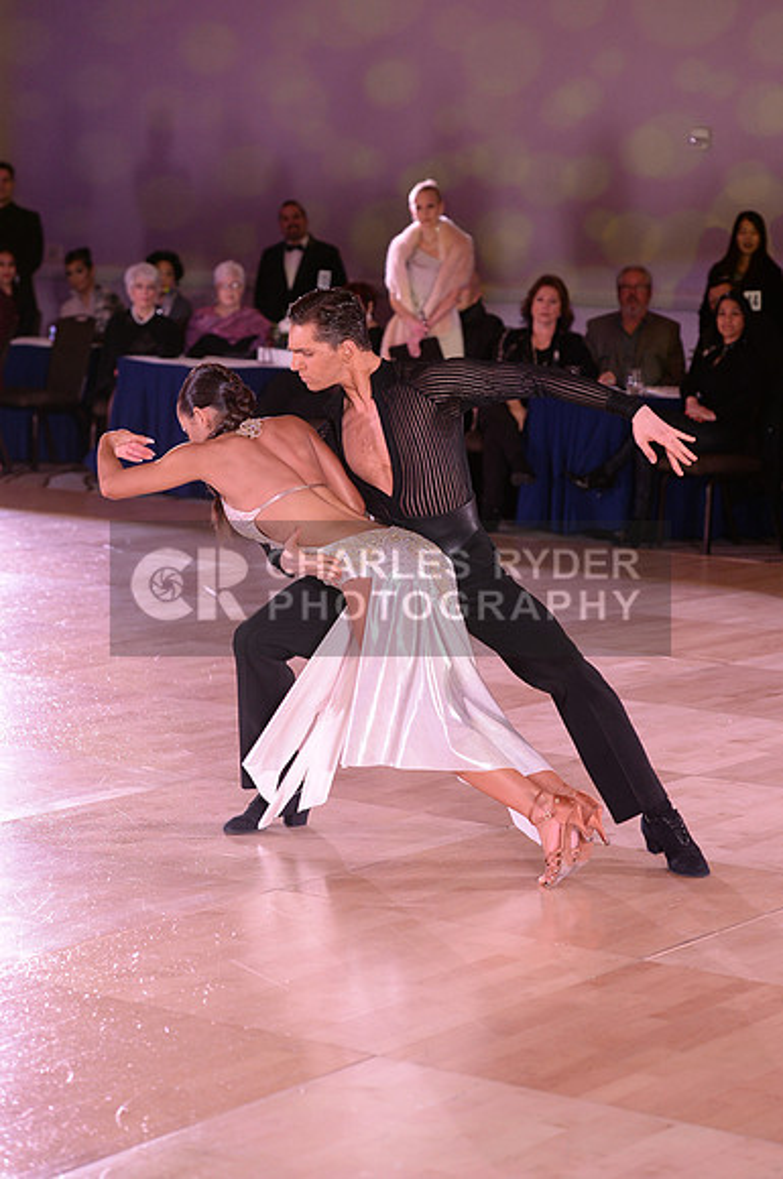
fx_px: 3108
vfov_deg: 21.5
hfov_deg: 14.4
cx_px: 392
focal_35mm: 95
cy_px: 590
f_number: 3.5
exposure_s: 1/250
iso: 1600
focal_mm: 95
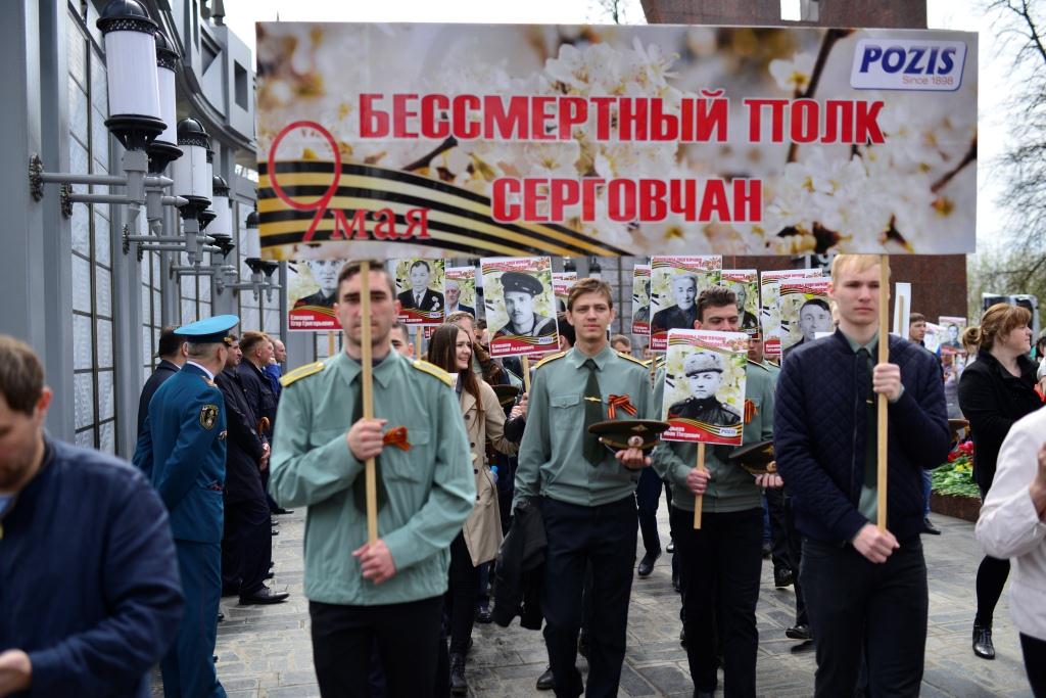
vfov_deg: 37.9
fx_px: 1017
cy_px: 349
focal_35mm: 35
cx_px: 523
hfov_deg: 54.4
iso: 400
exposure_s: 1/8000
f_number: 2
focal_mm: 35
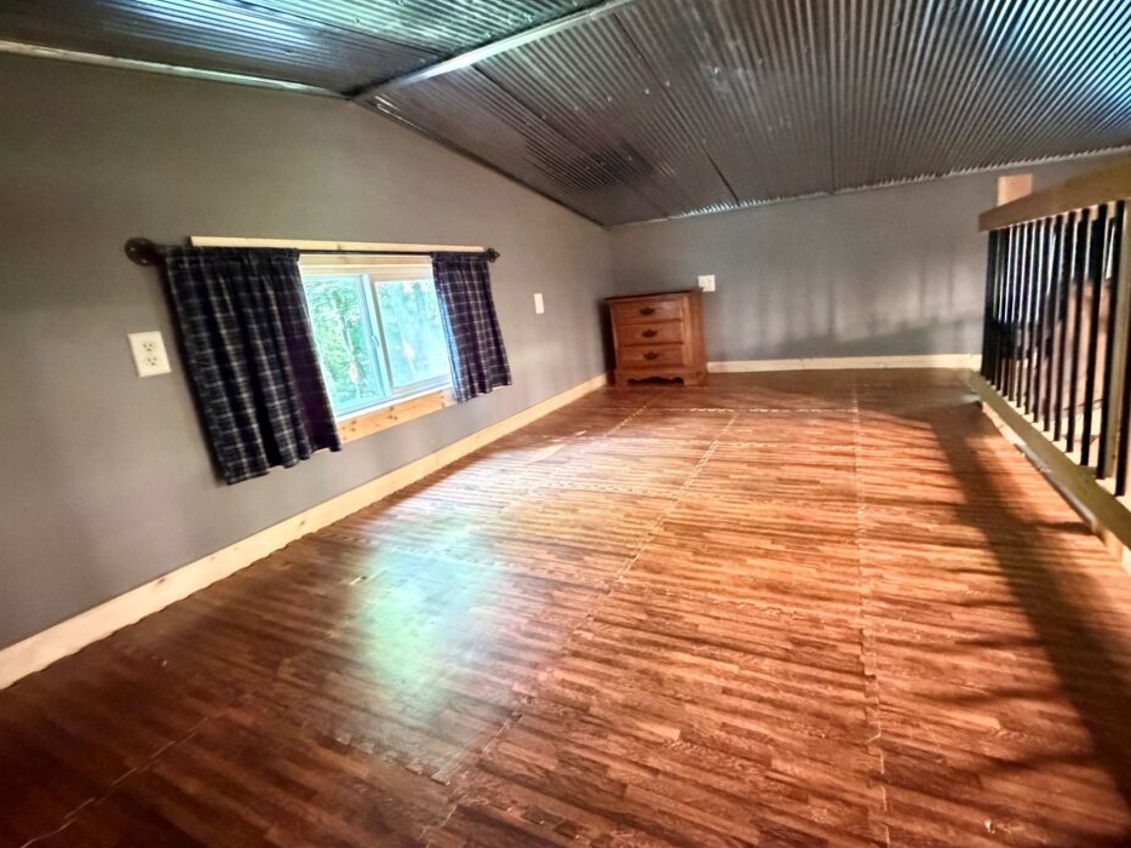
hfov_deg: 94.3
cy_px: 389
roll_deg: +5.8
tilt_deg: -11.3
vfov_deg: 77.9
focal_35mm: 16
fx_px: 523
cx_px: 610
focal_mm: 2.22
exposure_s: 1/17
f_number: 2.2
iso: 3200
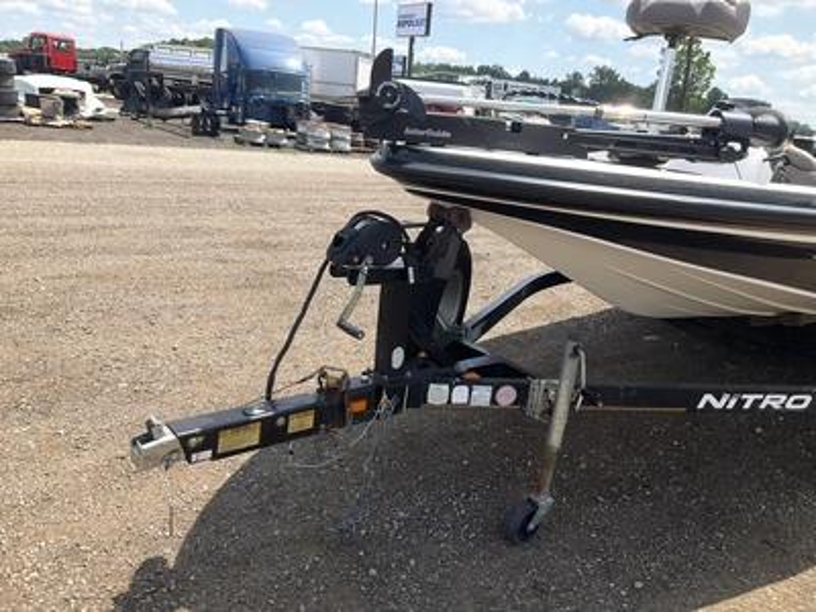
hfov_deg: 61.7
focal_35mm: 29
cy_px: 306
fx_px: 684
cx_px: 408
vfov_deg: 48.2
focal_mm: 3
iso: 25
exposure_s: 1/804
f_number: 1.8
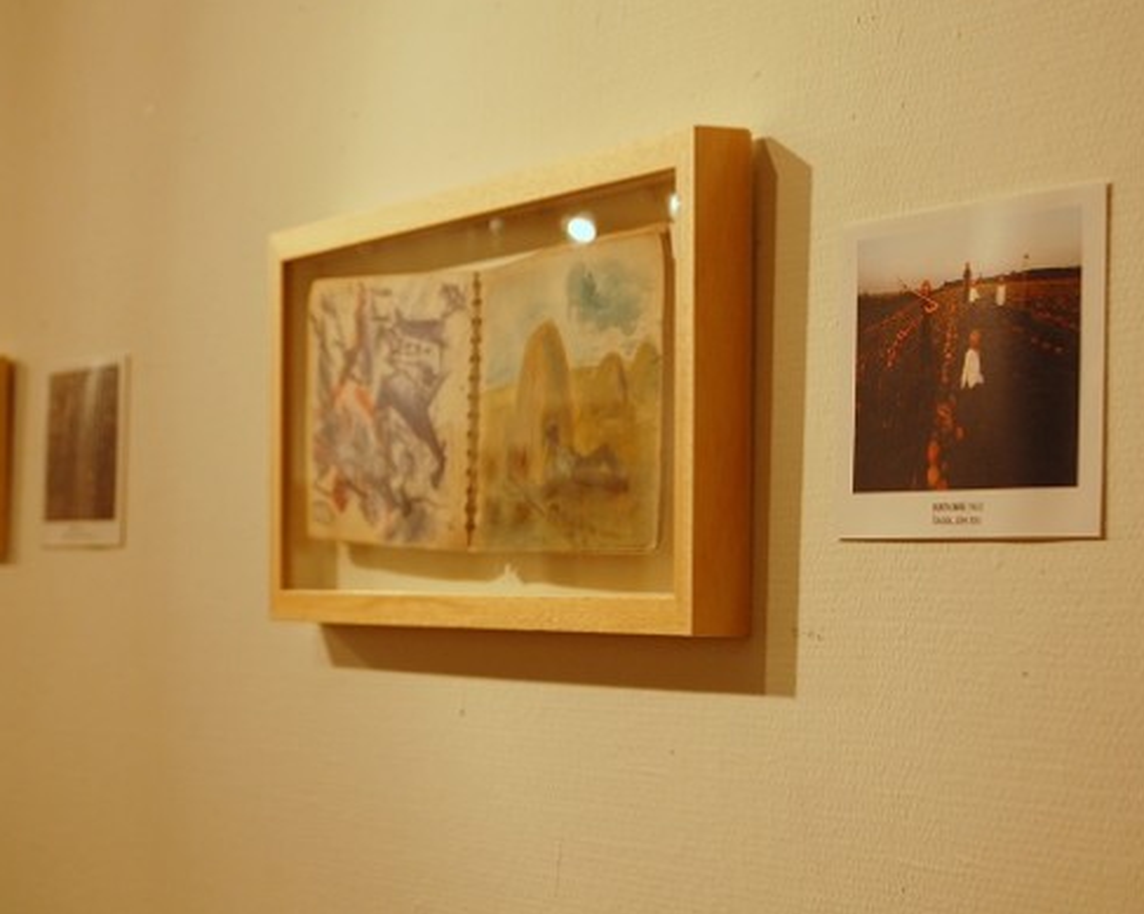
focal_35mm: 95
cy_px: 458
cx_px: 529
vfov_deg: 16.3
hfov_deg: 20.3
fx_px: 3200
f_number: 5.6
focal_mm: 55
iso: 400
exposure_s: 1/50
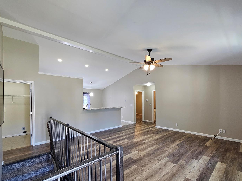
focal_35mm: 15
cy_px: 102
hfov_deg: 98.2
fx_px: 105
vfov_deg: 81.4
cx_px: 121
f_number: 2.2
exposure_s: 1/60
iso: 160
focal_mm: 2.2
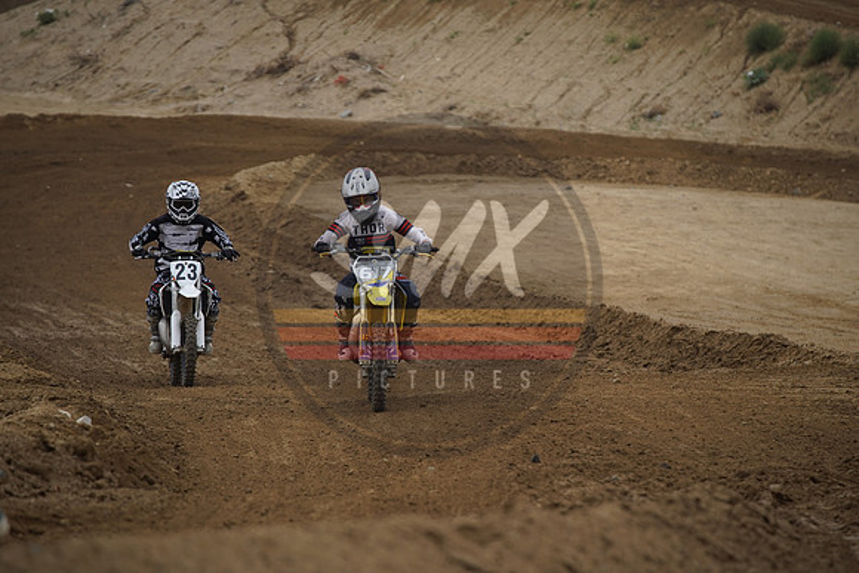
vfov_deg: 6.9
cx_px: 430
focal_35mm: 200
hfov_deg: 10.3
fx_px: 4773
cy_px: 286
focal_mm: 200
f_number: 4
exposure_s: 1/1000
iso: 320
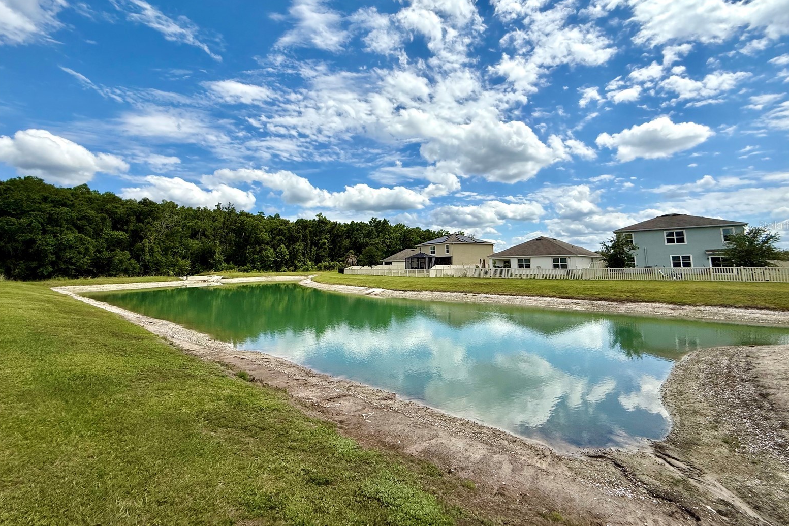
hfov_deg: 100.4
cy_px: 225
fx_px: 329
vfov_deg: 76.8
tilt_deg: +4.0
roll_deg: +2.8
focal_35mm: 15
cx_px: 400
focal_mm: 2.22
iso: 50
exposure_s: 1/5155
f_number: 2.2
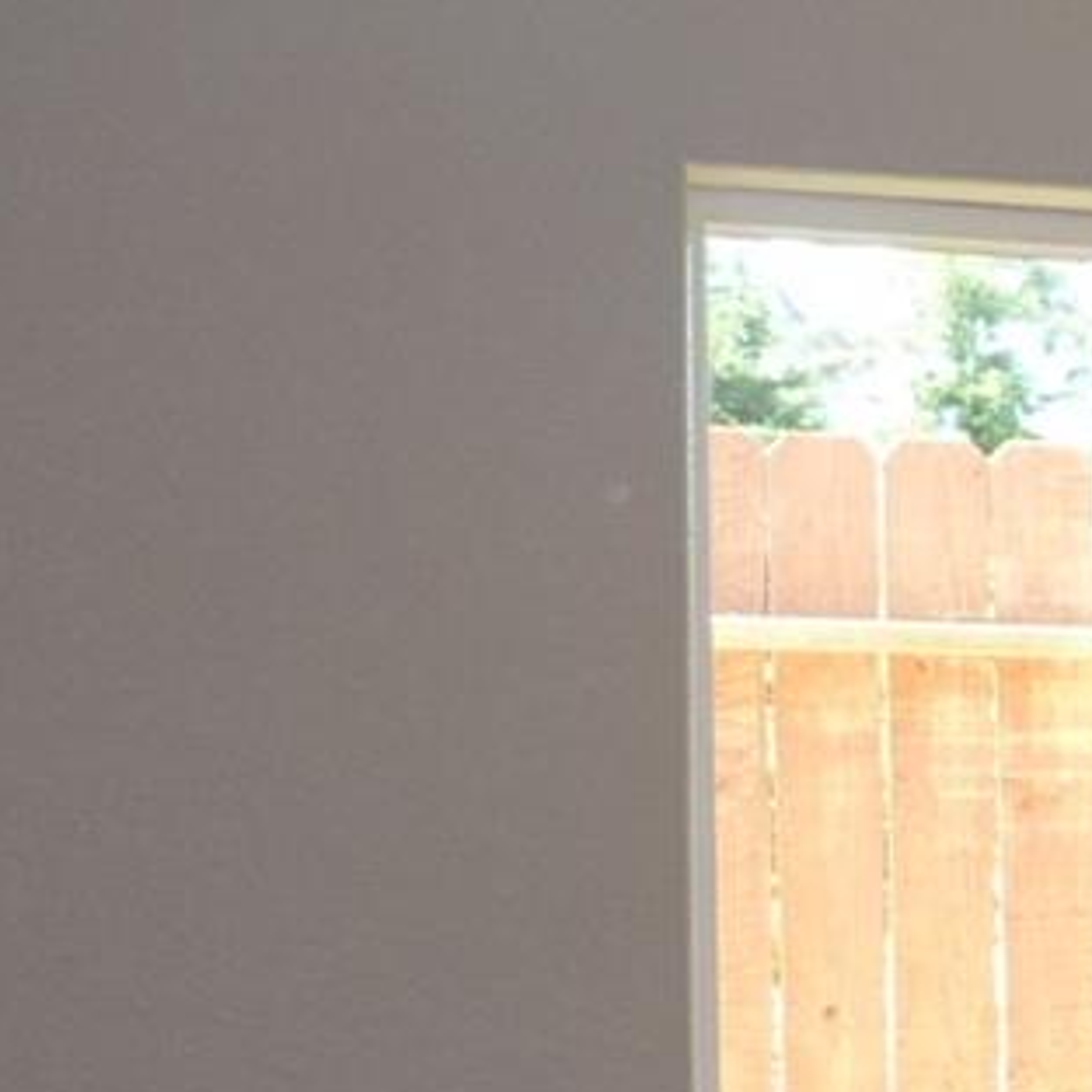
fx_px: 3783
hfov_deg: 13.3
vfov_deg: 16.2
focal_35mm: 106
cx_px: 2411
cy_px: 1008
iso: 100
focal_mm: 4.1
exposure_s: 1/30
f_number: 3.3
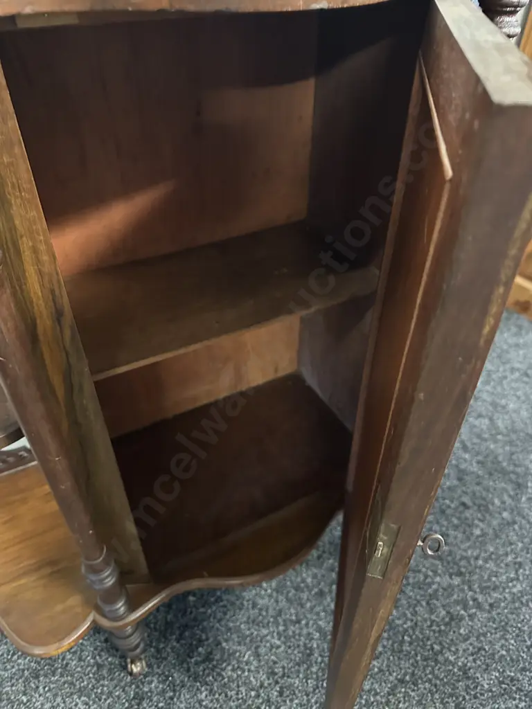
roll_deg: -1.4
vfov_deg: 71.6
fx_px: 492
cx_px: 266
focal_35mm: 24
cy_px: 354
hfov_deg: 56.8
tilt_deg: -40.7
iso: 1600
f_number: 1.78
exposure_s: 1/25
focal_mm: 6.86
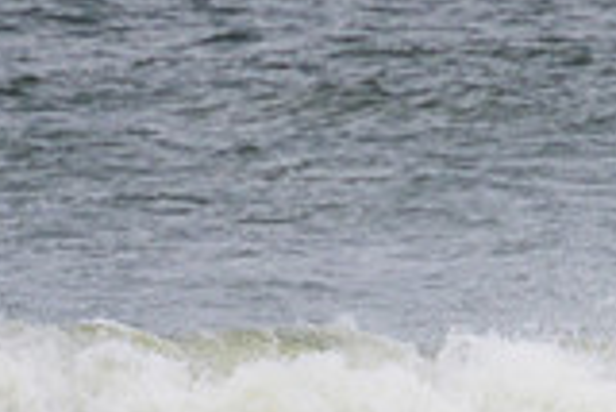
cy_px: 522
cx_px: 316
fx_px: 49580
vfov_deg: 0.5
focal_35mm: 2895
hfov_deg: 0.7
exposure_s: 1/2000
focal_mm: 800
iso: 640
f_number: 11
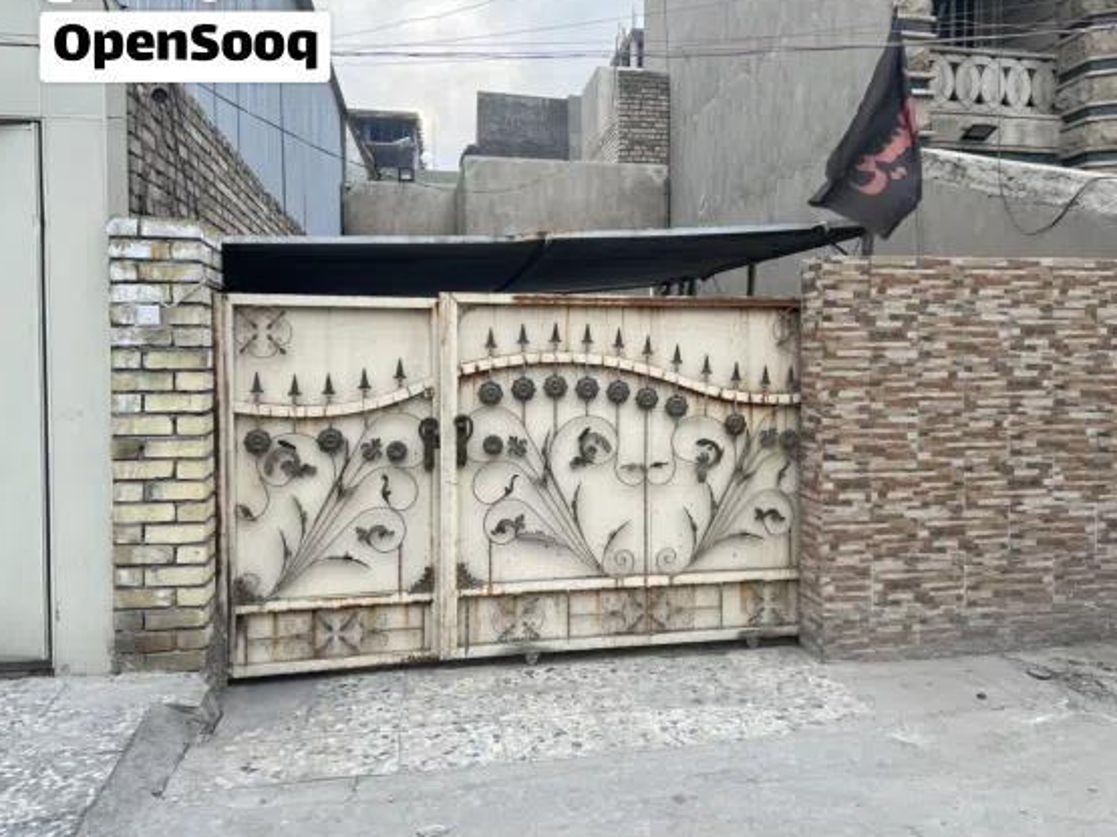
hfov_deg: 59.7
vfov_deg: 46.7
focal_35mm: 30
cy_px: 372
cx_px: 634
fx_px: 968
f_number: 1.5
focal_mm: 5.7
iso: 50
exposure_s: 1/448
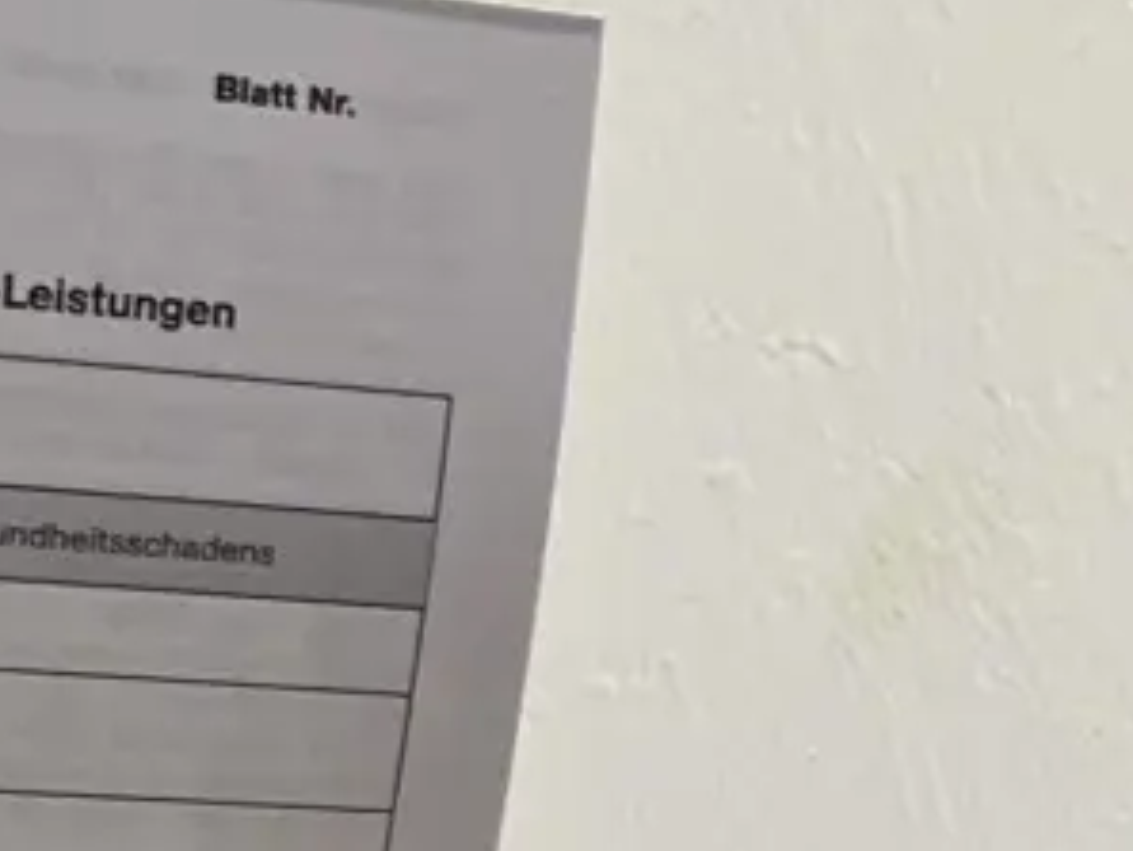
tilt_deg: +3.4
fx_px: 5501
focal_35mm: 168
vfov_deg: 8.6
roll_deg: +2.5
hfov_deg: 11.3
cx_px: 1629
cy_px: 1401
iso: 125
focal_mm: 5.1
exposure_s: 1/100
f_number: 1.6
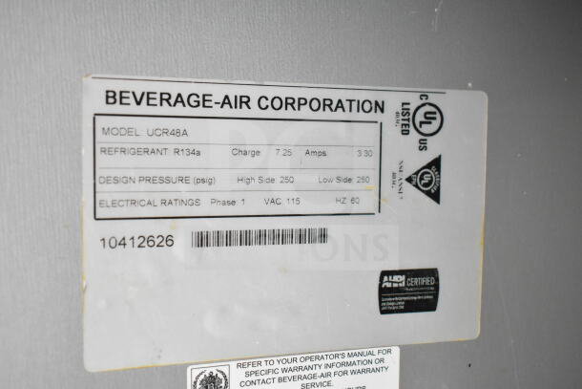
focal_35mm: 44
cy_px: 194
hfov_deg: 45.0
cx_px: 291
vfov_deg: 30.9
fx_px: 703
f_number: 4.2
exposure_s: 1/50
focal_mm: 29
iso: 5600
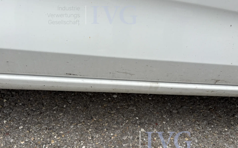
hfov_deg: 66.5
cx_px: 120
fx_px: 182
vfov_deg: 44.5
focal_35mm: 28
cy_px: 78
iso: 50
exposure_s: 1/1667
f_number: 1.6
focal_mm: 5.96
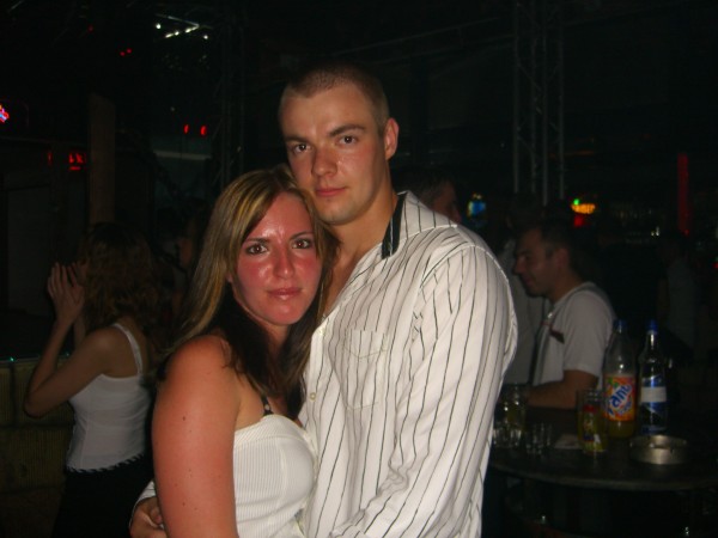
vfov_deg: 37.7
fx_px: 788
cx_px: 359
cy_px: 269
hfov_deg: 49.0
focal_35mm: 38
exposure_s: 1/60
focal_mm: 7.9
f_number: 2.8
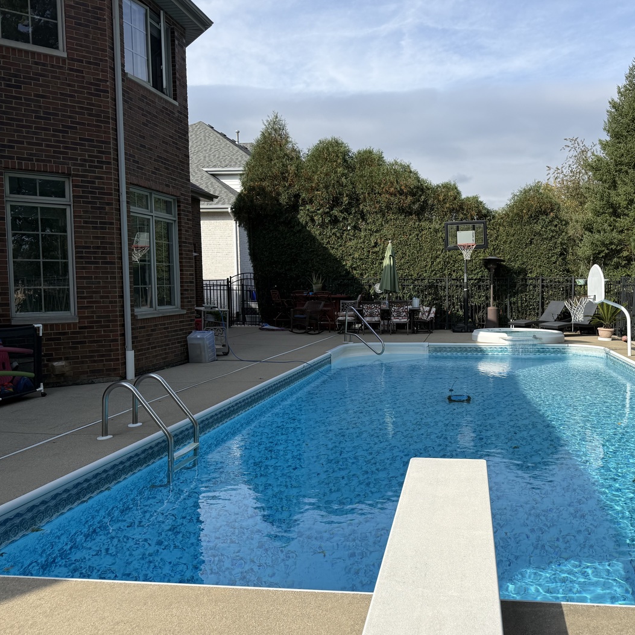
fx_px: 602
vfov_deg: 55.6
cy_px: 324
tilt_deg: -3.1
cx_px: 420
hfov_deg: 54.6
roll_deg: +0.0
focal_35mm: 29
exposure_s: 1/4673
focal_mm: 6.76
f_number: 1.78
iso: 80
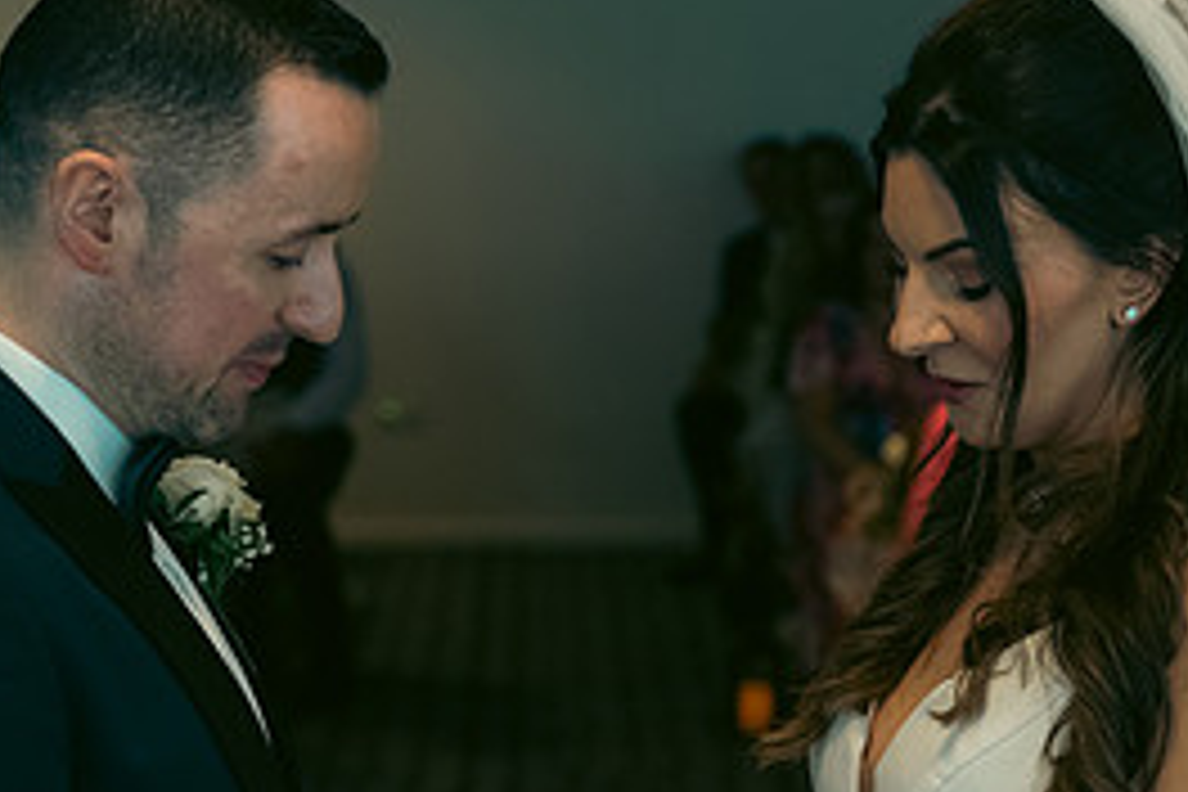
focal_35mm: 123
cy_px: 565
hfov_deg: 16.7
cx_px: 562
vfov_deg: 11.1
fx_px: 4059
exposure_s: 1/160
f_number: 3.5
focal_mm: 56
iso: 1000
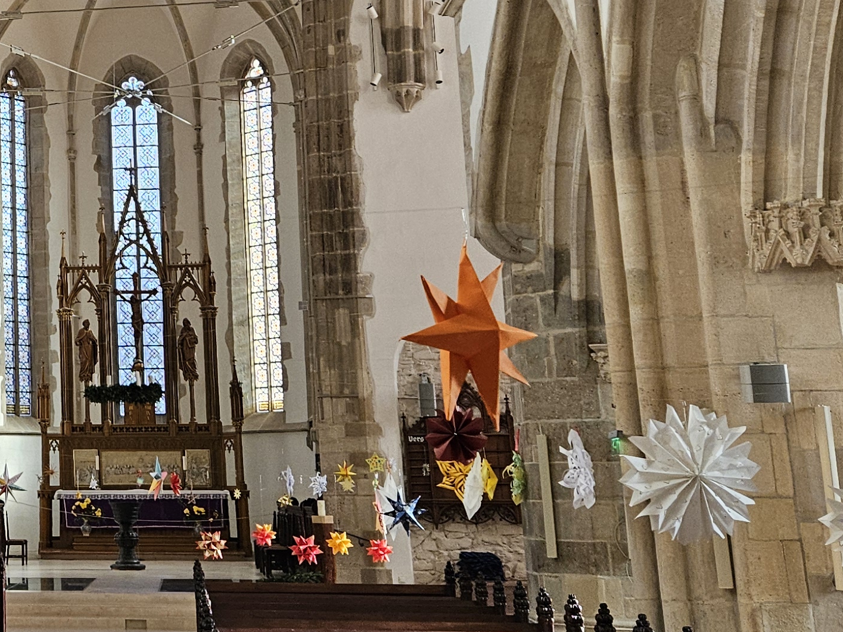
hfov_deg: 27.6
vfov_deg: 22.5
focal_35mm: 65
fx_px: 1583
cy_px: 188
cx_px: -55
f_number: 1.8
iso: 125
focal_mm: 5.4
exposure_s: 1/100
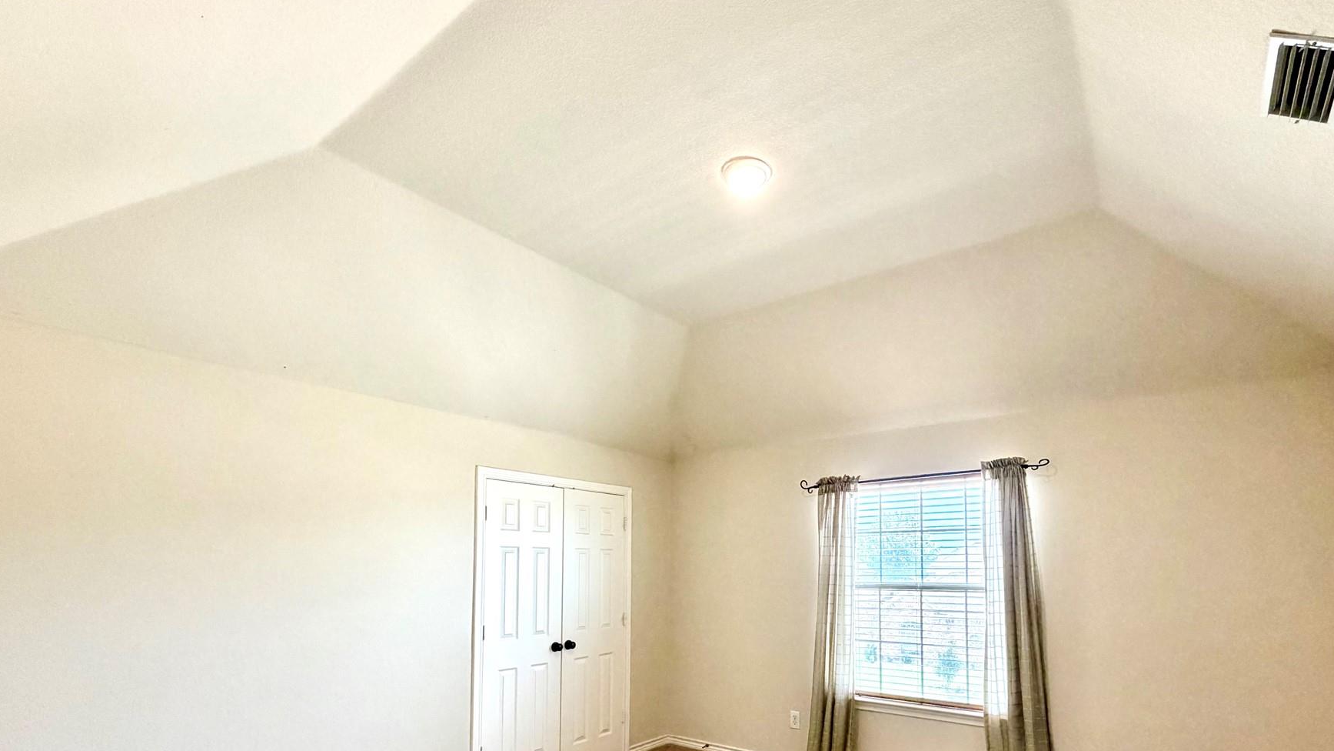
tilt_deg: +2.3
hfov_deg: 92.5
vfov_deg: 58.7
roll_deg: +0.3
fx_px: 637
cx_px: 720
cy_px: 536
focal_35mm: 18
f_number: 2.2
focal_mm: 2.22
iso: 320
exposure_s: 1/120
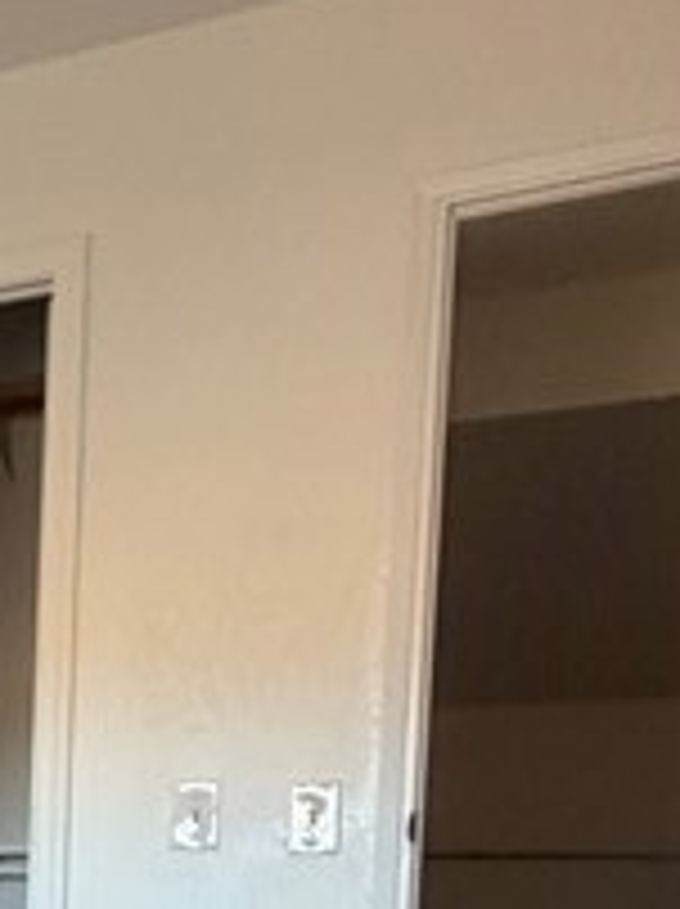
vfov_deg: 25.0
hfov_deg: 16.5
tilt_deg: -6.7
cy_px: 1058
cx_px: -612
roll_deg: +0.5
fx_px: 1864
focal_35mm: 71
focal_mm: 2.22
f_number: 2.2
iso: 320
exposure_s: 1/98
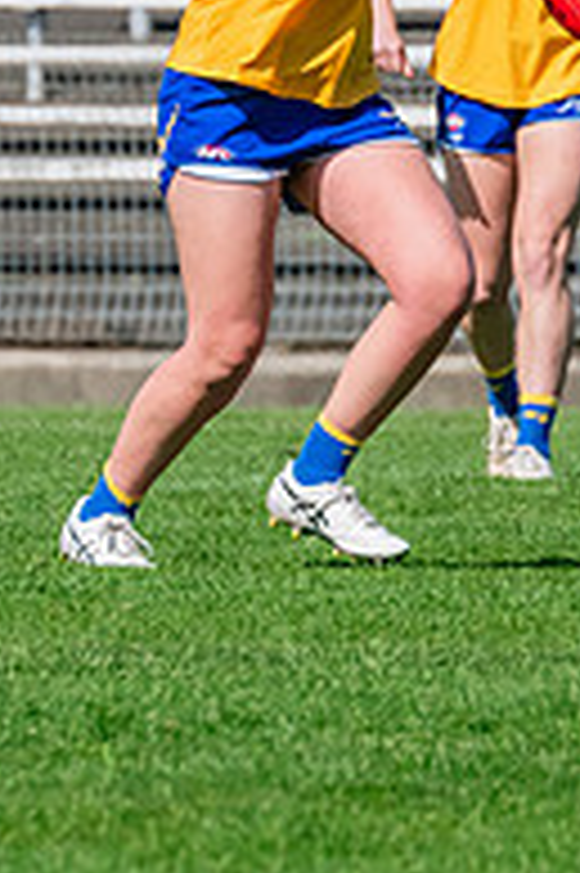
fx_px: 40984
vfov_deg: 1.2
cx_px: 349
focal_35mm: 1693
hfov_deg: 0.8
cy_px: 63
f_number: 11
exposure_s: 1/1600
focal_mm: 420
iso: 800
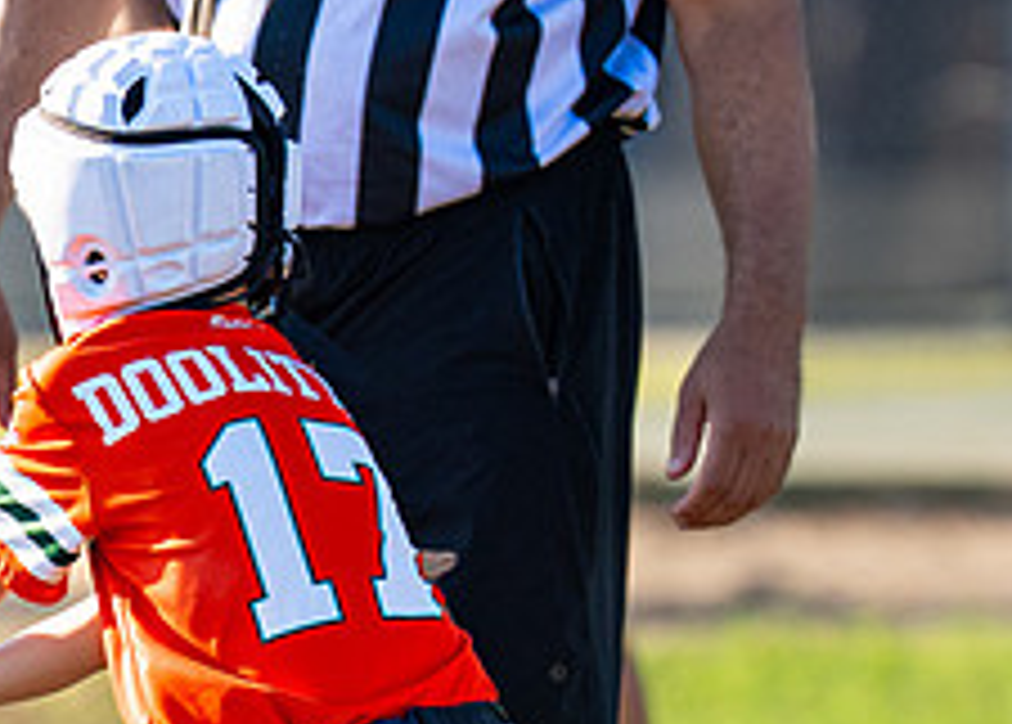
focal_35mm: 1018
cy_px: 596
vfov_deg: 1.4
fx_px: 29277
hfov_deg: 2.0
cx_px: 67
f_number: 2.8
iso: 250
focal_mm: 200
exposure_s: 1/2000
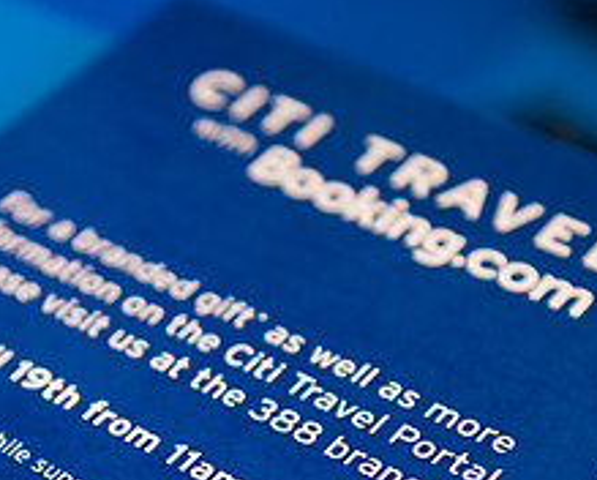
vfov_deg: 12.9
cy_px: 417
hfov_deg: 16.0
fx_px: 2106
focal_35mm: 119
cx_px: 114
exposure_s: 1/200
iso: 1250
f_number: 3.2
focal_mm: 48
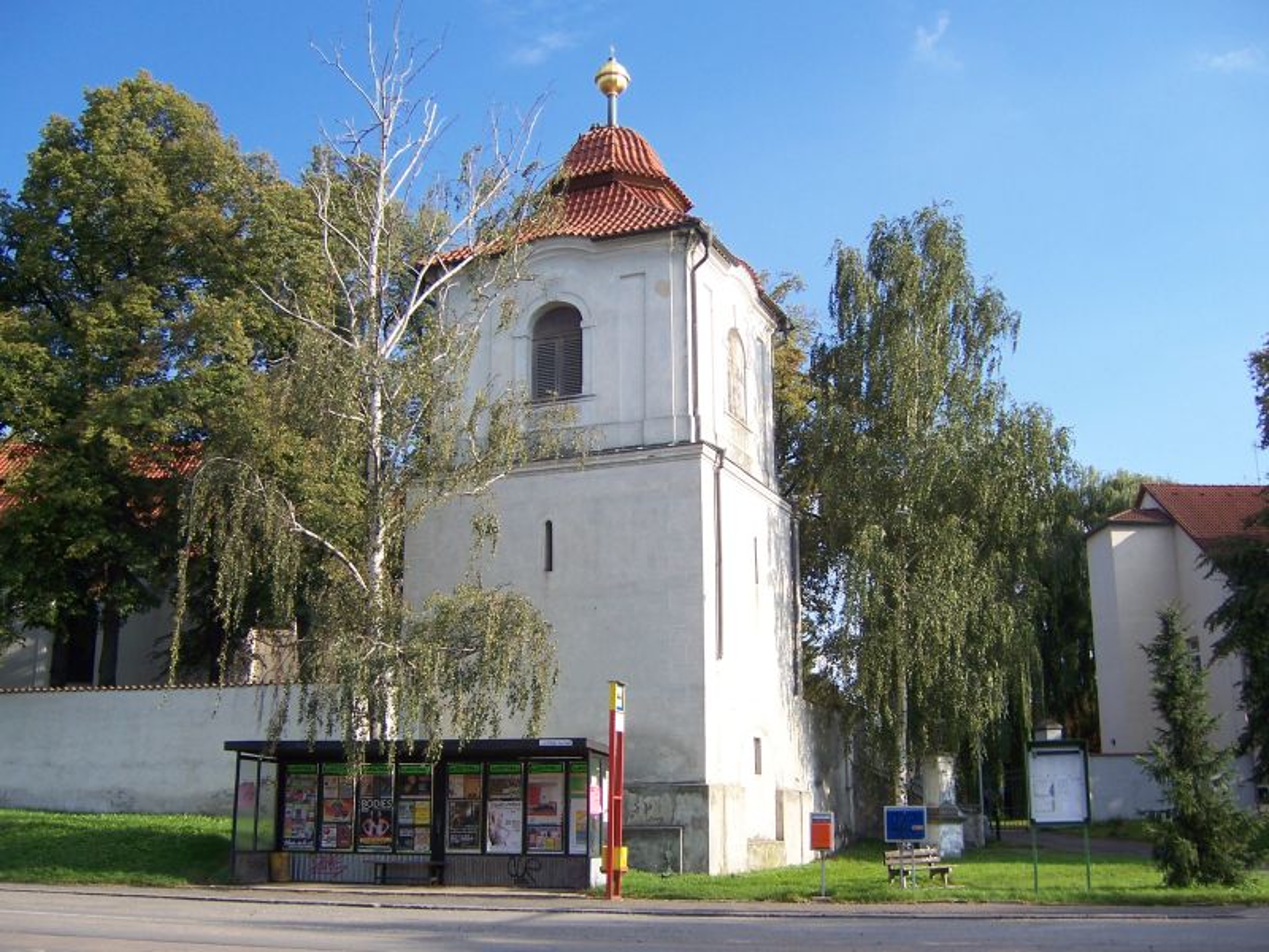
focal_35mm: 36
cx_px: 634
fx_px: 1320
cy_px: 476
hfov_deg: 51.4
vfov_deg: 39.7
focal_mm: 6.2
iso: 80
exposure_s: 1/640
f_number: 2.8
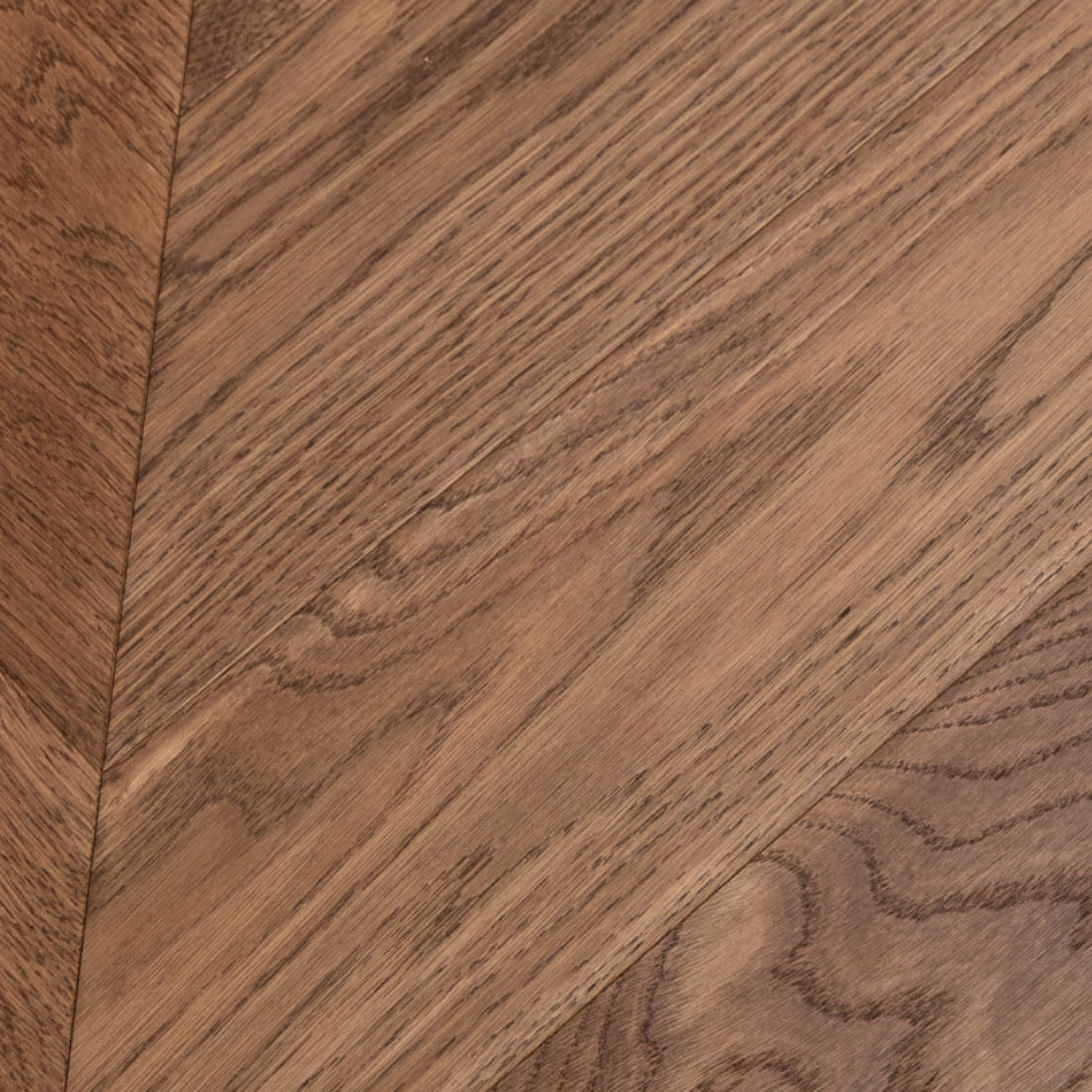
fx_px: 4390
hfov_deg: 13.6
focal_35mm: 123
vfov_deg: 14.2
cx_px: 1479
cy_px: 580
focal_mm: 46
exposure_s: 1/200
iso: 800
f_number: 4.5
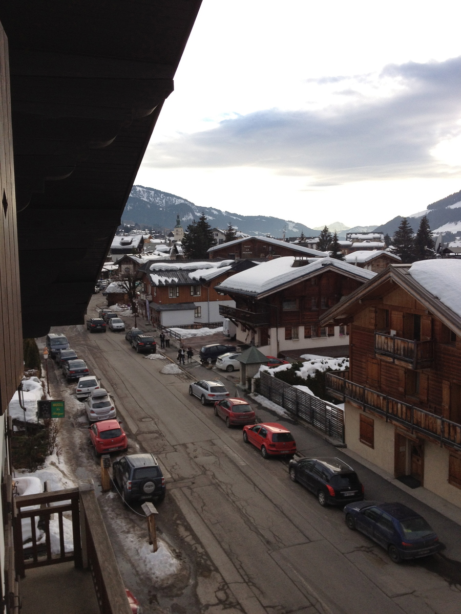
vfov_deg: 52.6
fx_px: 621
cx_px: 230
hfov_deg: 40.7
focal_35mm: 35
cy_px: 307
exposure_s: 1/1022
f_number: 2.4
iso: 80
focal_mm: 4.28
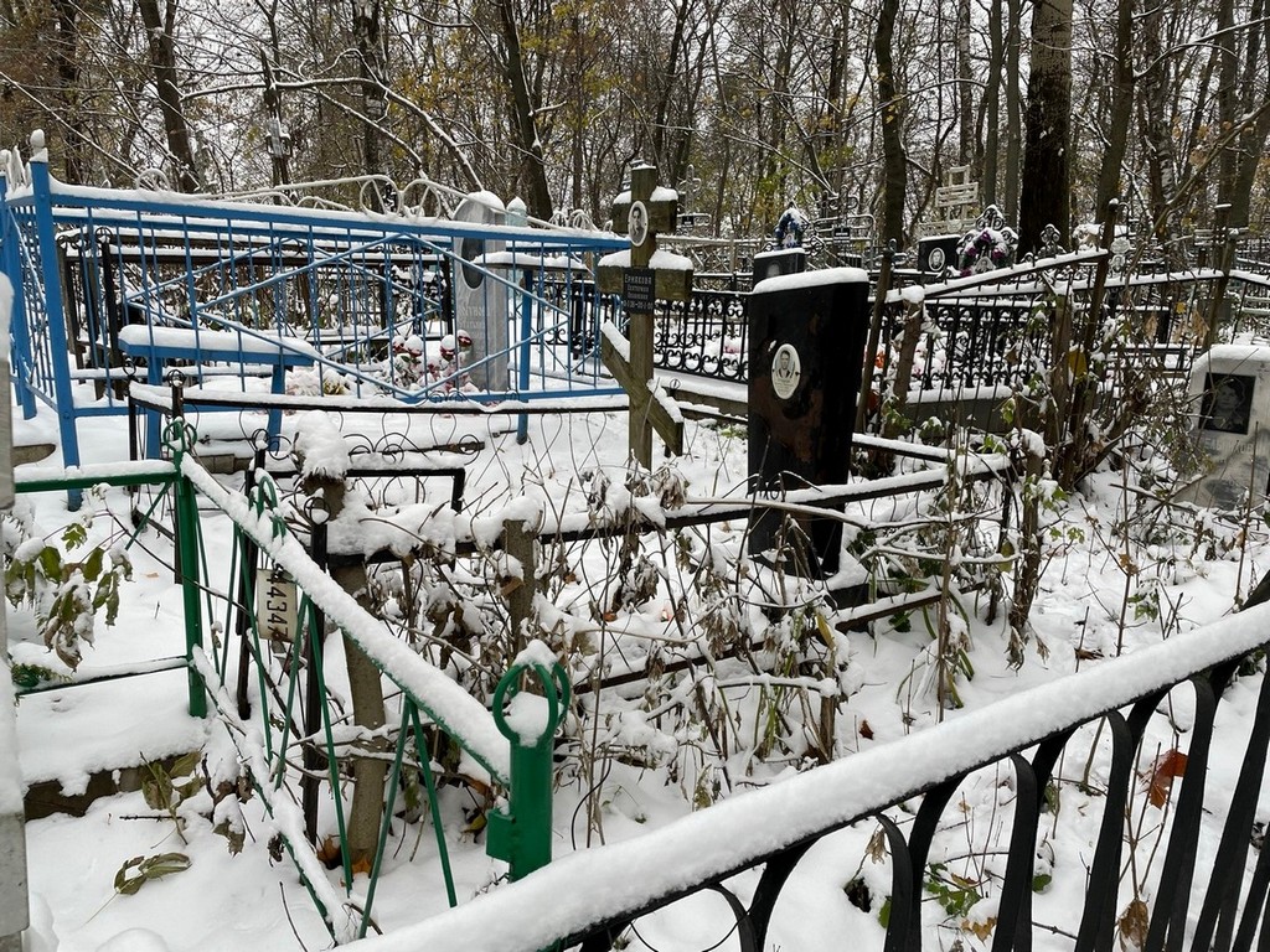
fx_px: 954
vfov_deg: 53.1
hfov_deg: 67.3
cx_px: 635
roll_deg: -2.4
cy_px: 476
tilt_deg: -6.4
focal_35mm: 26
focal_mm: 4.2
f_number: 1.6
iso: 32
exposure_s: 1/198
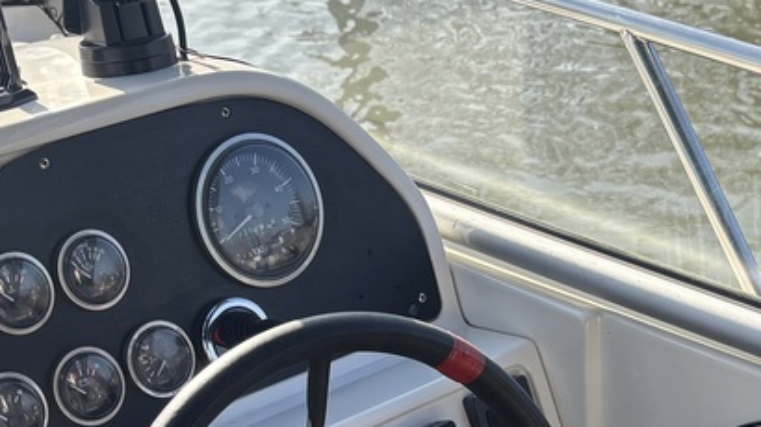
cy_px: 659
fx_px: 1674
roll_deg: +1.0
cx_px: 555
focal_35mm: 83
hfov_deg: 25.4
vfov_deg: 13.6
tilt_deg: -33.6
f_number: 1.6
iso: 50
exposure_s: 1/697
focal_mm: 5.96
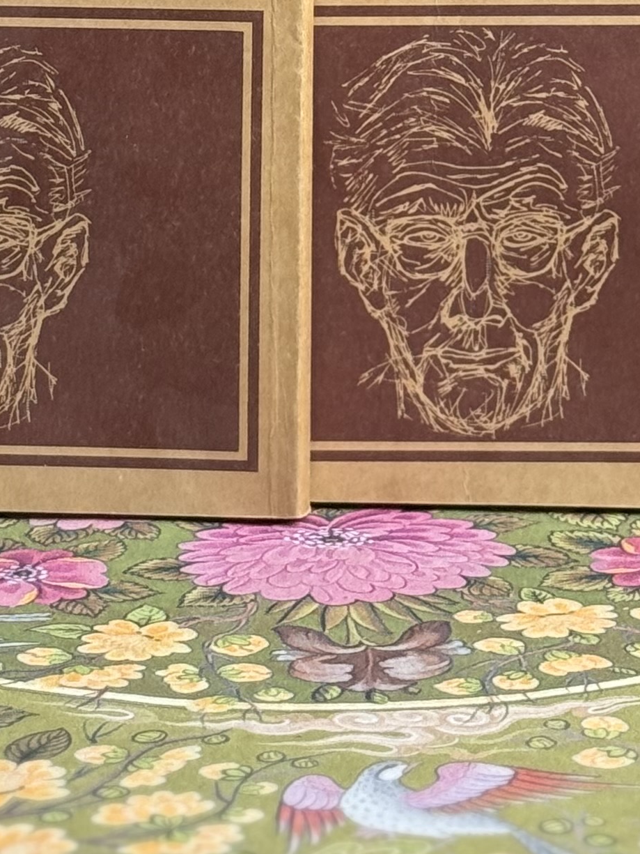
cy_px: -101
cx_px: 327
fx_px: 3894
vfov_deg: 12.3
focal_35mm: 158
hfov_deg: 9.4
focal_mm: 6.76
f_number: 1.78
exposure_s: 1/100
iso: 125
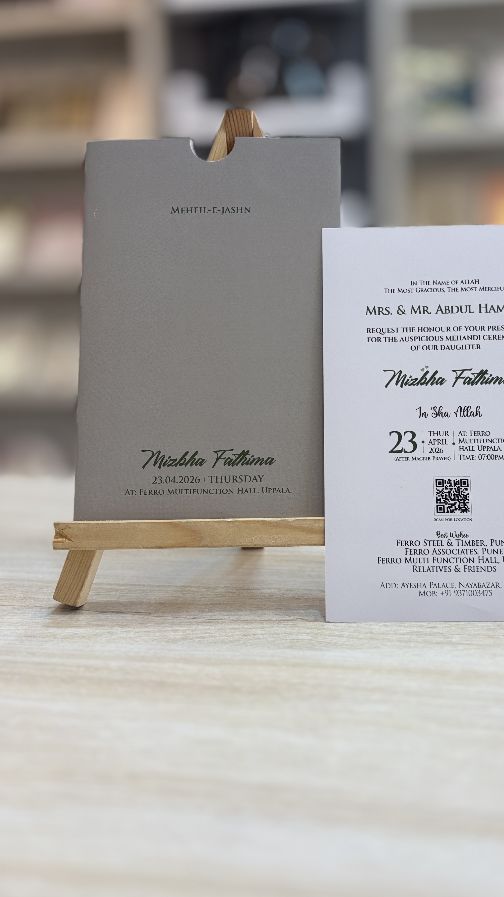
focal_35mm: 32
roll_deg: -0.2
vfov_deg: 60.9
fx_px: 760
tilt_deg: -8.8
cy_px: 404
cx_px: 336
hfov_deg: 36.3
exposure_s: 1/100
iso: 64
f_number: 1.6
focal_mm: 5.96
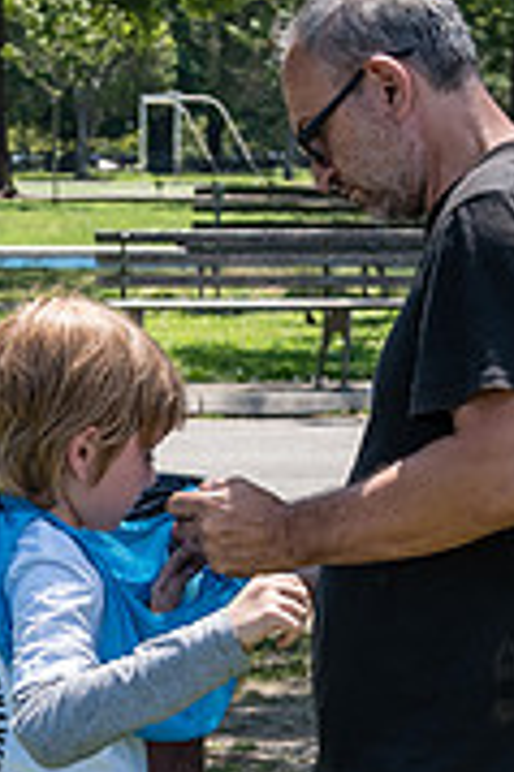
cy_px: 579
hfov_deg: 6.3
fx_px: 4656
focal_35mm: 217
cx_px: 70
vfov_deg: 9.5
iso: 200
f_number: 5
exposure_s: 1/640
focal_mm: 44
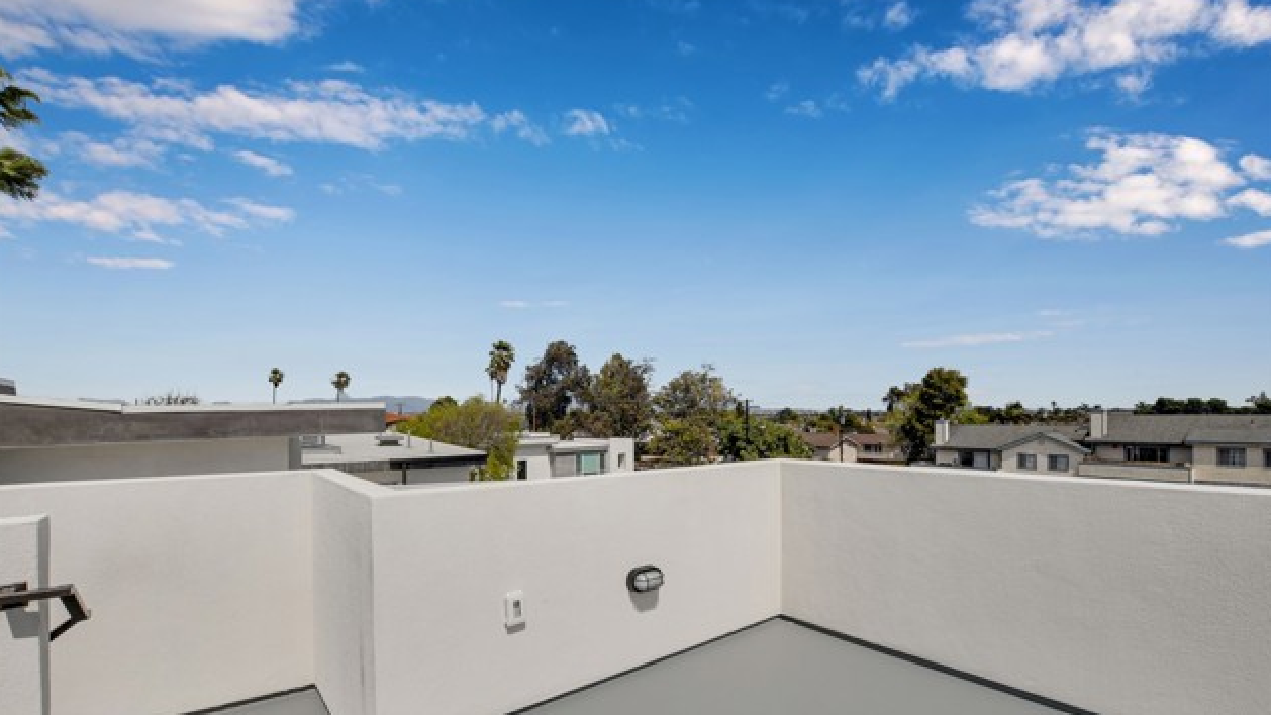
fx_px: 539
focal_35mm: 16
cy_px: 407
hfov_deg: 99.4
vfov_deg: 66.8
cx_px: 637
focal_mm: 10
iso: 400
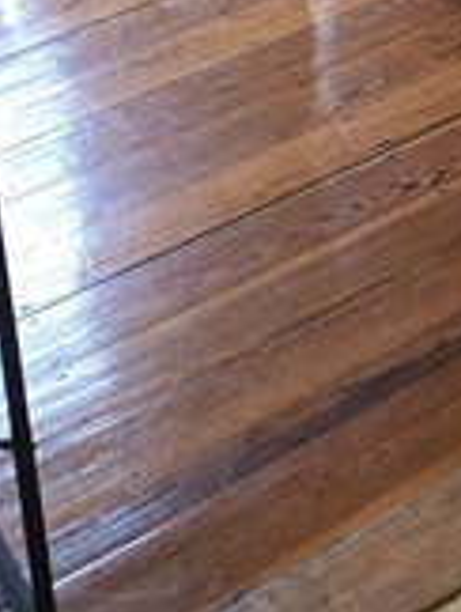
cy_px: -620
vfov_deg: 14.7
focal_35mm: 109
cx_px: 1024
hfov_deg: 11.7
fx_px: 1930
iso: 125
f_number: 1.8
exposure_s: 1/60
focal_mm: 5.4
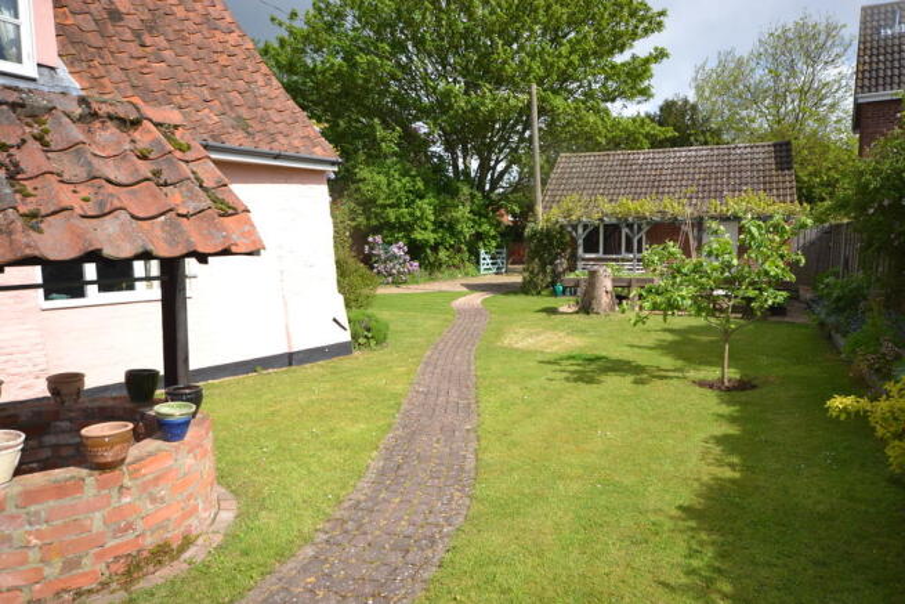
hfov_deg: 70.4
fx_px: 641
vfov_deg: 50.4
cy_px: 302
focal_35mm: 26
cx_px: 452
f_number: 8
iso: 100
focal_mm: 17
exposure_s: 1/200
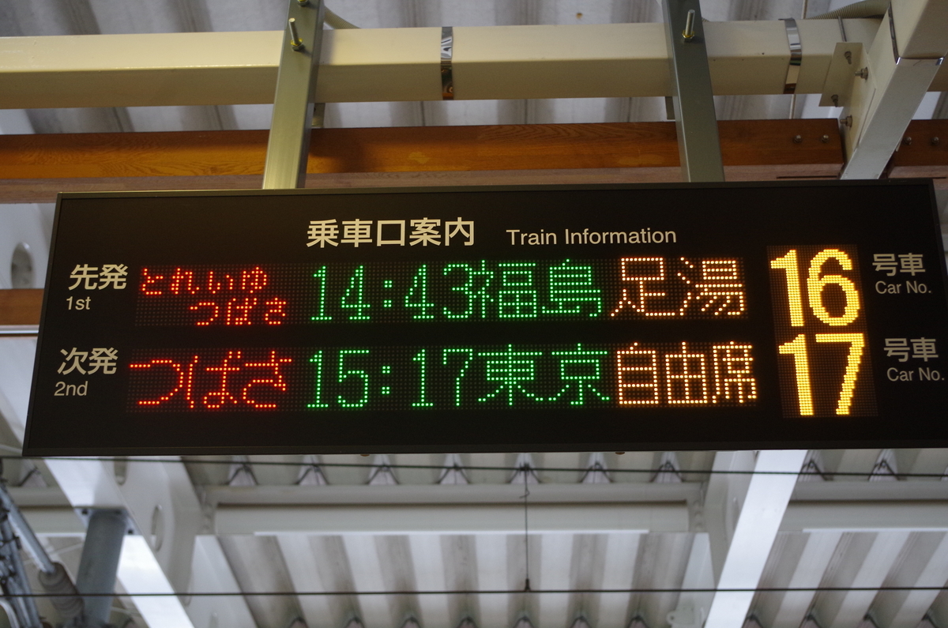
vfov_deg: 29.1
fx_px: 1209
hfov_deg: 42.8
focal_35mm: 46
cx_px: 474
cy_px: 314
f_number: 4
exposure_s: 1/60
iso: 800
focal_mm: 30.63
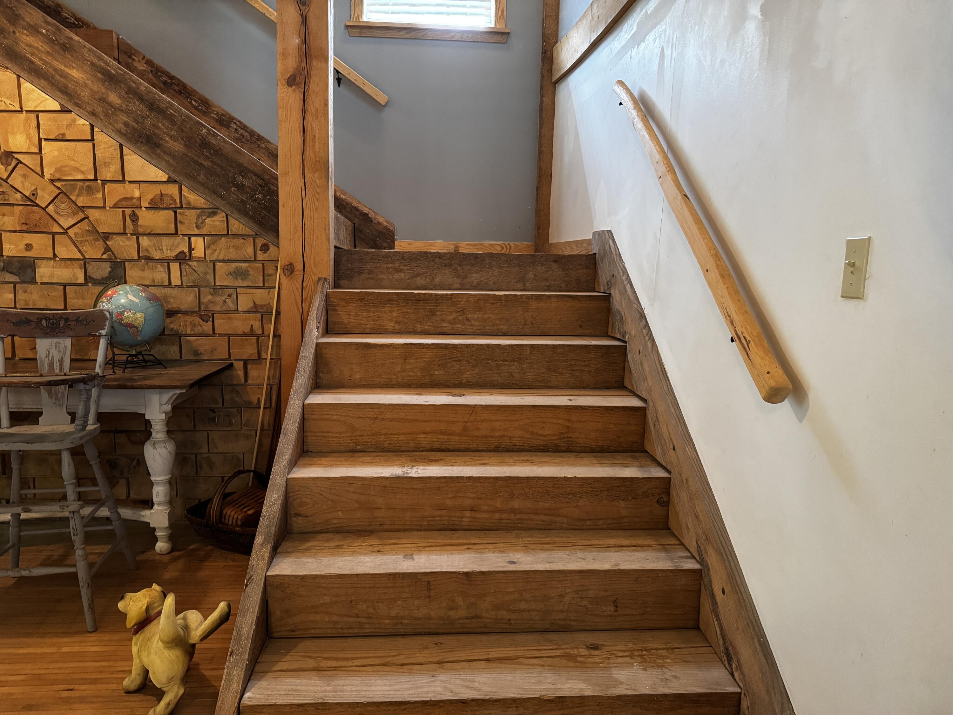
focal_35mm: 24
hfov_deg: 71.6
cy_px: 358
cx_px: 476
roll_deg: -1.3
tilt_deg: -8.8
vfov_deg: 56.8
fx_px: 661
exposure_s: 1/60
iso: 800
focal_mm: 6.76
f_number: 1.78
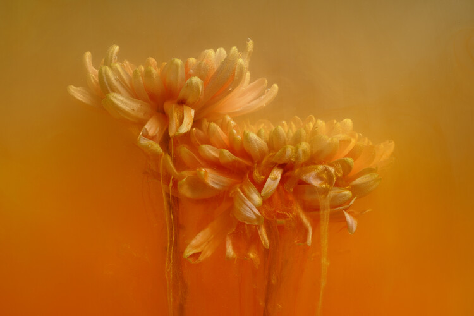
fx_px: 2370
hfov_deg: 11.4
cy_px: 158
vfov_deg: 7.6
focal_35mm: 180
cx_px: 237
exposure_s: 1/160
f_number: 16
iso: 64
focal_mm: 180
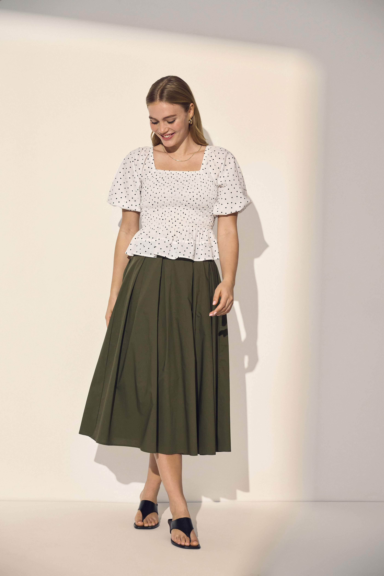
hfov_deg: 18.4
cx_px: 192
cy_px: 288
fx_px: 1184
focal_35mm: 74
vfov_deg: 27.3
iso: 2000
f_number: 6.3
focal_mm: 74
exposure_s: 1/500
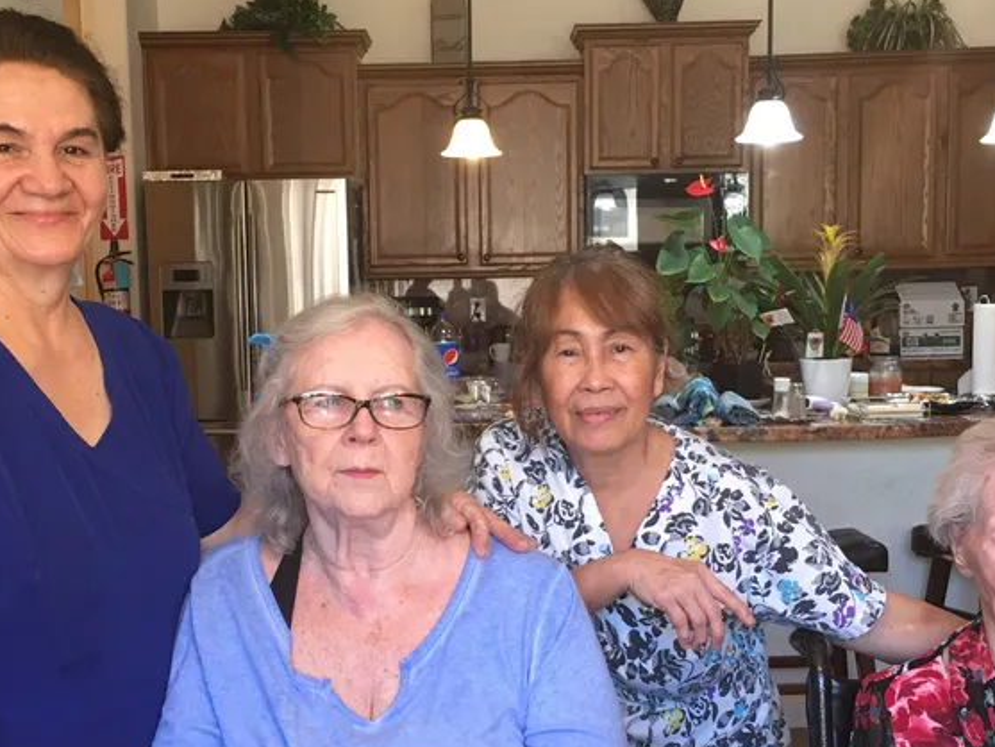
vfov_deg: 29.1
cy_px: 436
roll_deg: +0.8
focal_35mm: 50
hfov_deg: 38.1
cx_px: 441
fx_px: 1438
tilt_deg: -5.4
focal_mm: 4.2
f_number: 2.2
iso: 32
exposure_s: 1/15
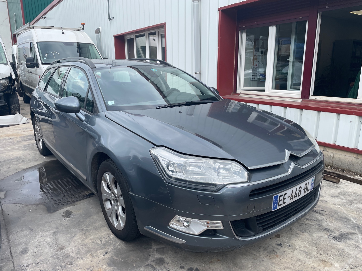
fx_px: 272
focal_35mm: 26
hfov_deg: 67.3
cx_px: 181
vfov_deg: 53.1
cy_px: 136
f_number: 1.6
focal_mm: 4.2
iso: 32
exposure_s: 1/1319
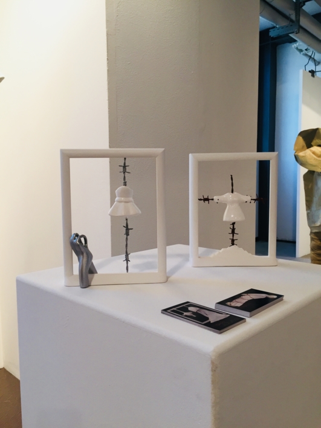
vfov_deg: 61.7
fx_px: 359
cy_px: 214
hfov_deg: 48.2
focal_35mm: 29
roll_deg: +1.6
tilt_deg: -5.8
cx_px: 160
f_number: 2.2
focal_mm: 4.15
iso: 40
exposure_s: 1/33
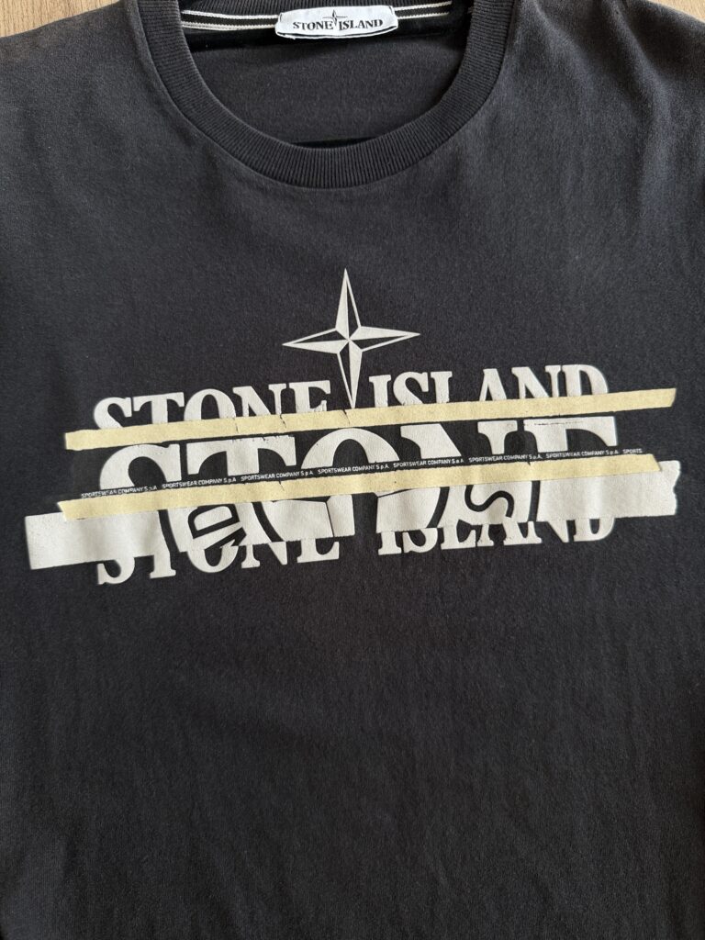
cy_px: 470
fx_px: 652
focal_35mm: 24
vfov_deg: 71.6
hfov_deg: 56.8
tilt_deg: -85.3
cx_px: 352
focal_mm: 6.76
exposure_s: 1/121
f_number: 1.78
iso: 100
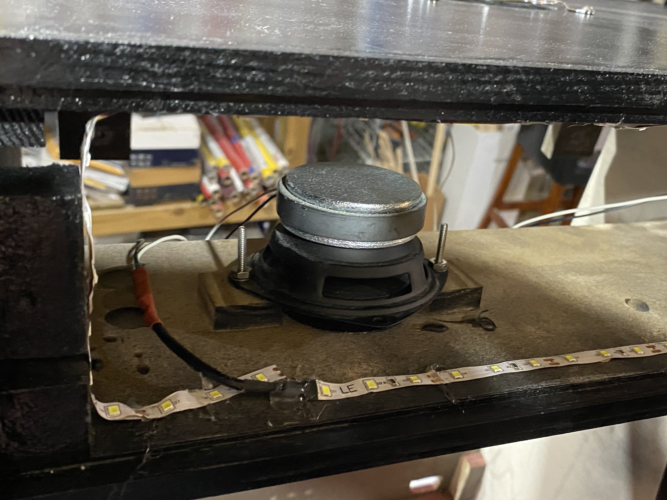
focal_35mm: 38
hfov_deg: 48.7
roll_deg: -13.6
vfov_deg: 37.7
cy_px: 256
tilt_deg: -33.2
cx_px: 392
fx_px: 732
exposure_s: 1/40
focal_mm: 4.25
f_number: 1.8
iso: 640
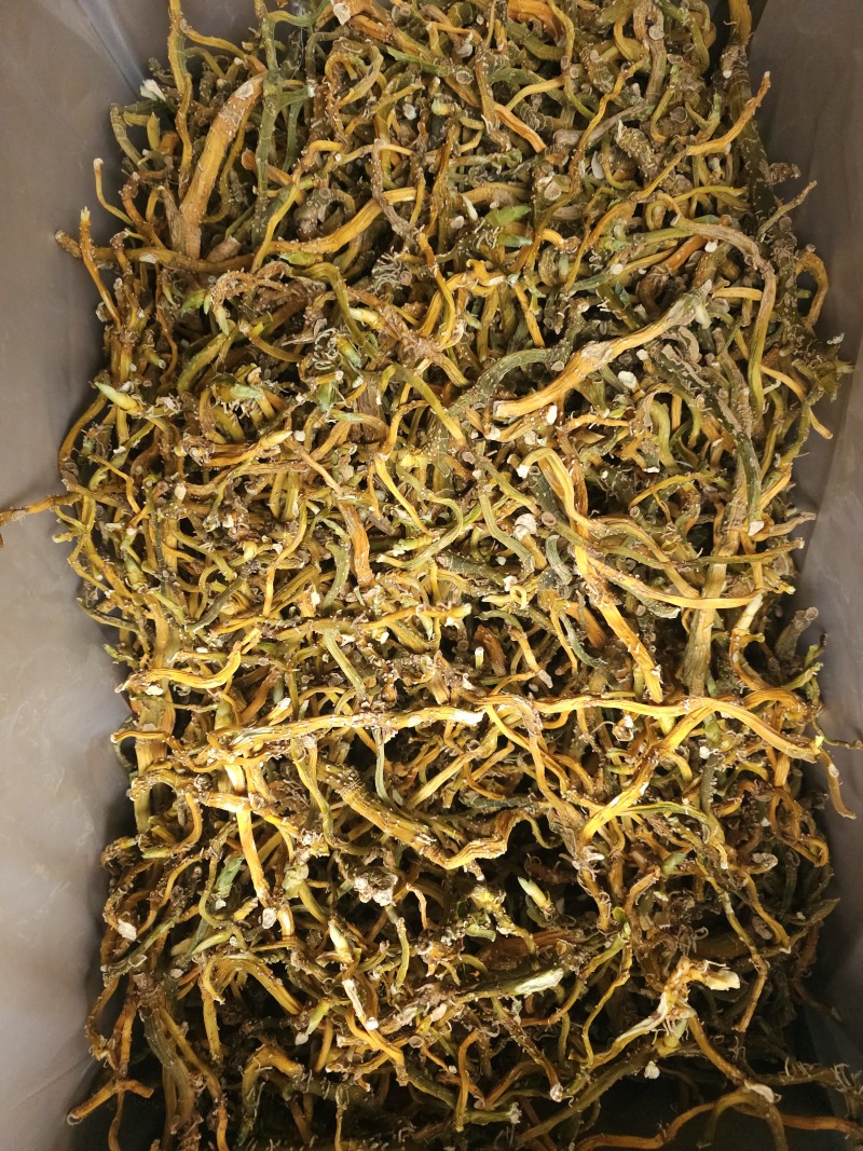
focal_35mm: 23
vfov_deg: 73.9
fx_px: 765
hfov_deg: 58.9
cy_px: 576
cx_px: 432
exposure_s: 1/250
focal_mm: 6.3
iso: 800
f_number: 1.7
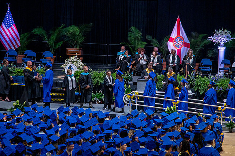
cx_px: 118
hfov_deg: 9.4
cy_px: 78
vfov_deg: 6.2
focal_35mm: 220
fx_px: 1435
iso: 1600
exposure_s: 1/200
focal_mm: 220
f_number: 5.3
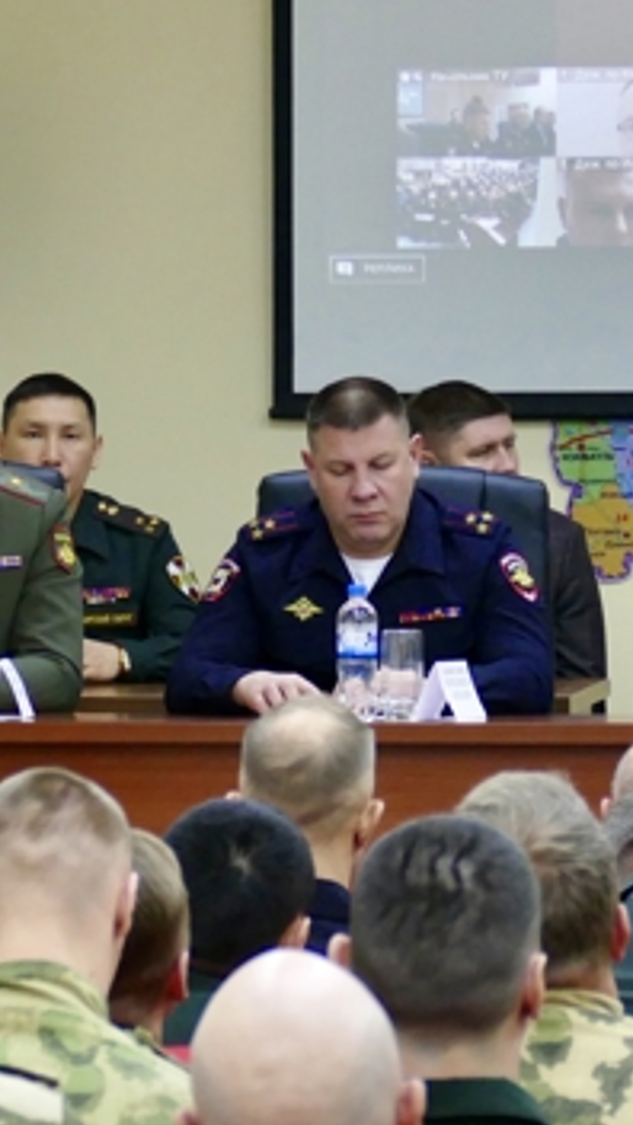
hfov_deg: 4.2
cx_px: 850
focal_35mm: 290
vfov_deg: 7.4
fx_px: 8653
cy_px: 511
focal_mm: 47.46
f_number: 3.9
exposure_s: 1/80
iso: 800
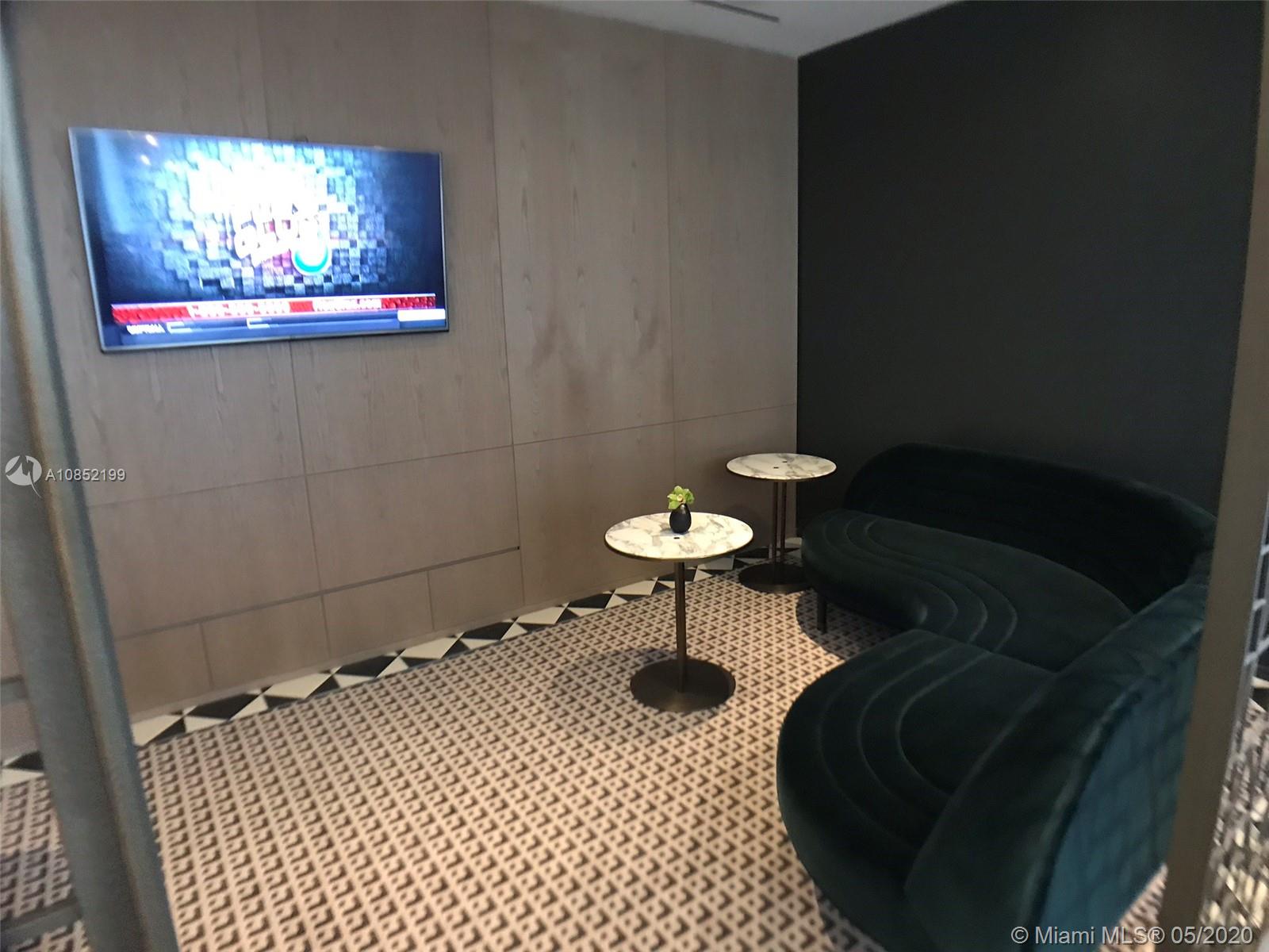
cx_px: 634
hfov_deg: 63.4
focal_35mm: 28
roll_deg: +1.2
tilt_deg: -11.9
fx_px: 1026
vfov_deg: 49.7
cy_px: 476
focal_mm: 3.99
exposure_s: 1/7
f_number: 1.8
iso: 100
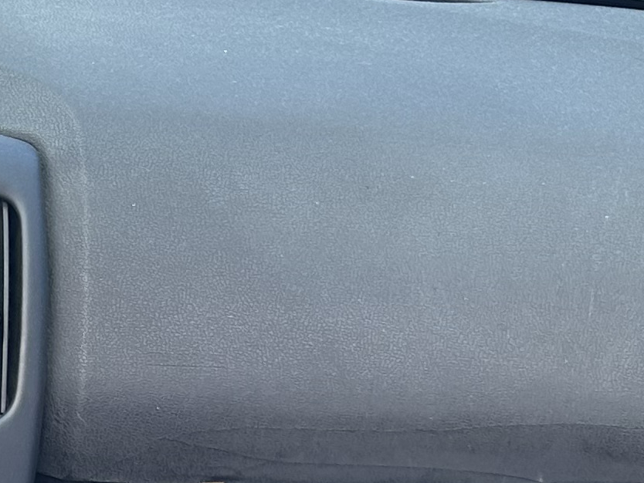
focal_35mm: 116
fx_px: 2159
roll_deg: -2.4
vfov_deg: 12.7
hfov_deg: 15.1
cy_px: 434
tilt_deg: -26.0
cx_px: -456
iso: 80
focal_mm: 6.86
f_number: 1.78
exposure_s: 1/355
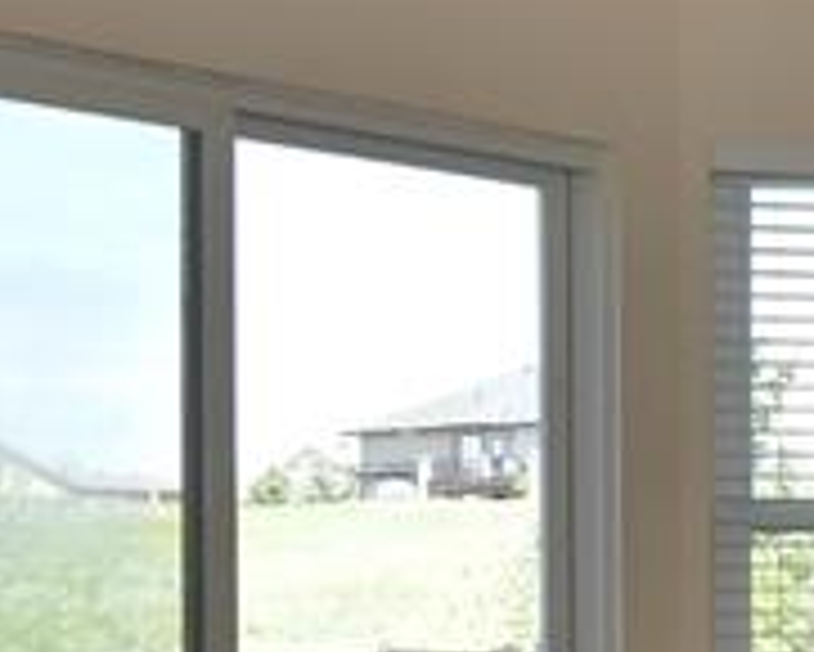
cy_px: 616
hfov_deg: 17.9
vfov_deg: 16.8
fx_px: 2169
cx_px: 1363
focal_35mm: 90
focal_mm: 17
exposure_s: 1/160
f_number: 10
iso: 1250
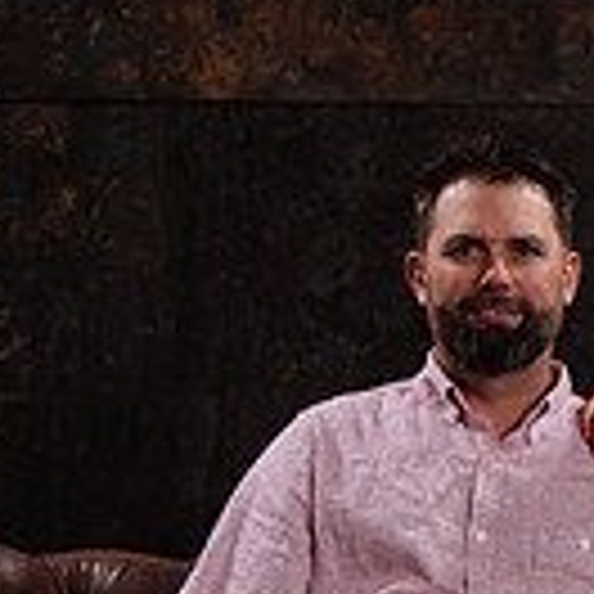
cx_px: 754
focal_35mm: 160
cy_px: 570
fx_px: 3106
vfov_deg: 10.8
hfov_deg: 10.7
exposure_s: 1/160
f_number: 8
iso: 1000
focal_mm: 36
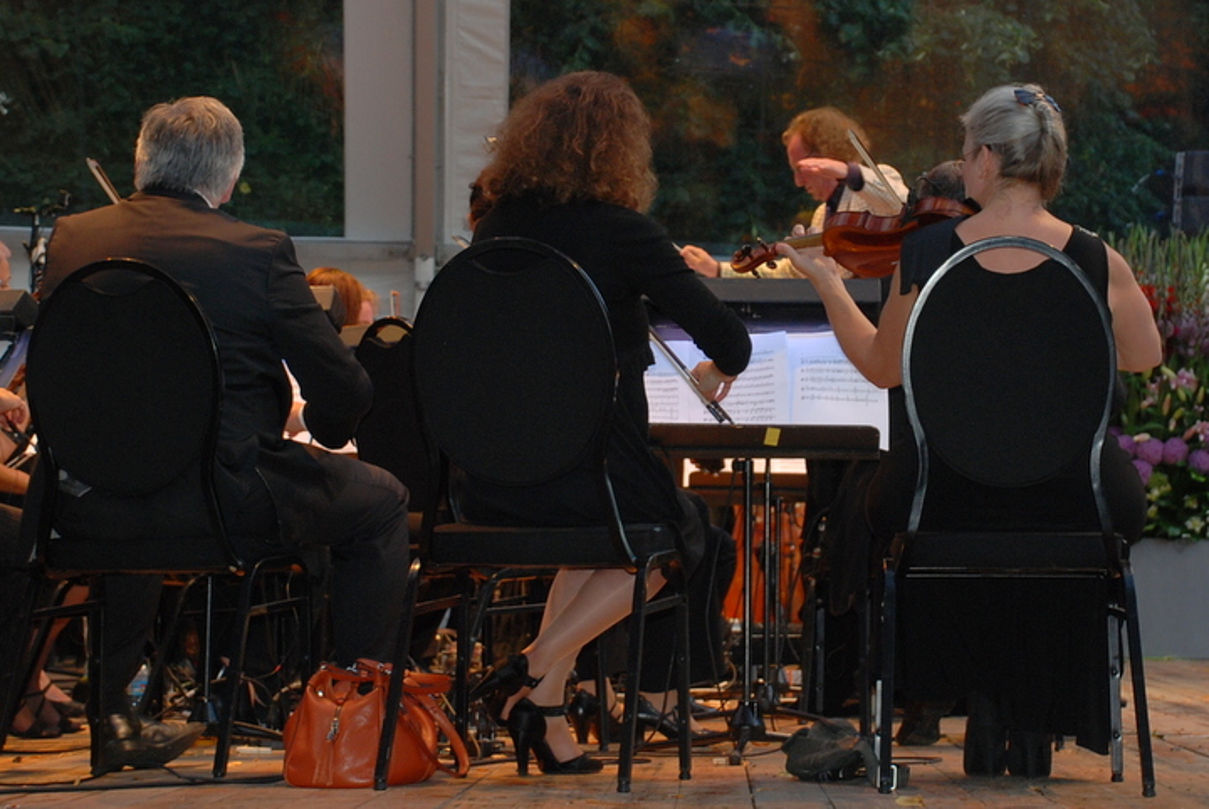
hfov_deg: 30.5
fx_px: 2219
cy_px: 404
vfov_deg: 20.7
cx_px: 604
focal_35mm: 66
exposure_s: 1/60
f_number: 4.8
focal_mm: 44
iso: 320
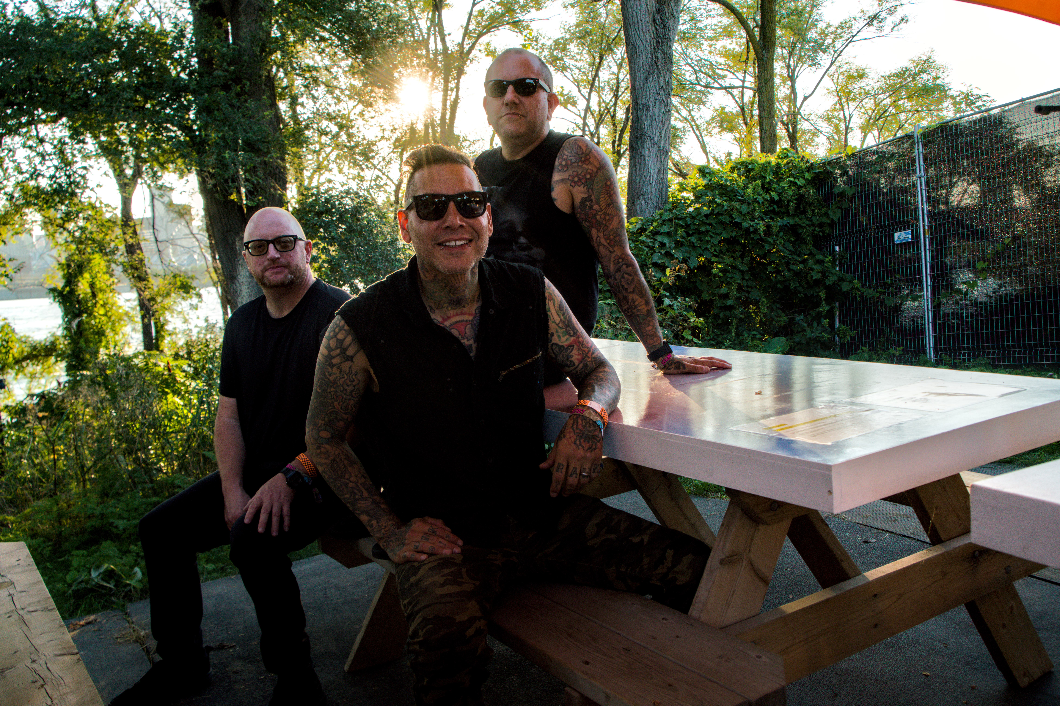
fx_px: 883
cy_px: 353
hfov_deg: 61.9
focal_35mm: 30
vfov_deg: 43.6
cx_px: 530
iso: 1000
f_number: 9
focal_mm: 30
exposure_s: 1/250
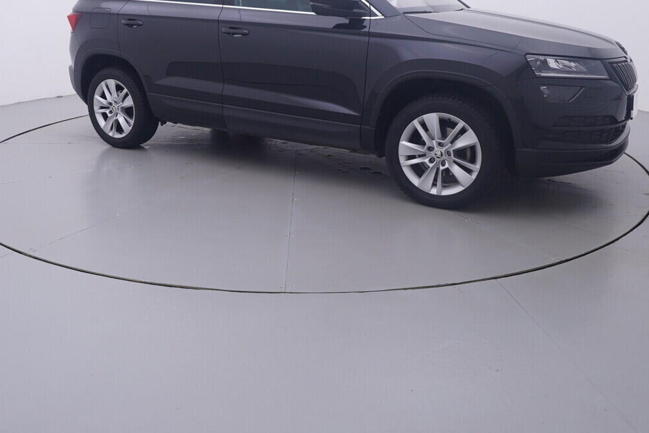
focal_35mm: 33
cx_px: 280
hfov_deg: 57.4
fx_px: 590
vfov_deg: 40.0
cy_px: 159
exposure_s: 1/80
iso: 200
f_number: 5
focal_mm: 15
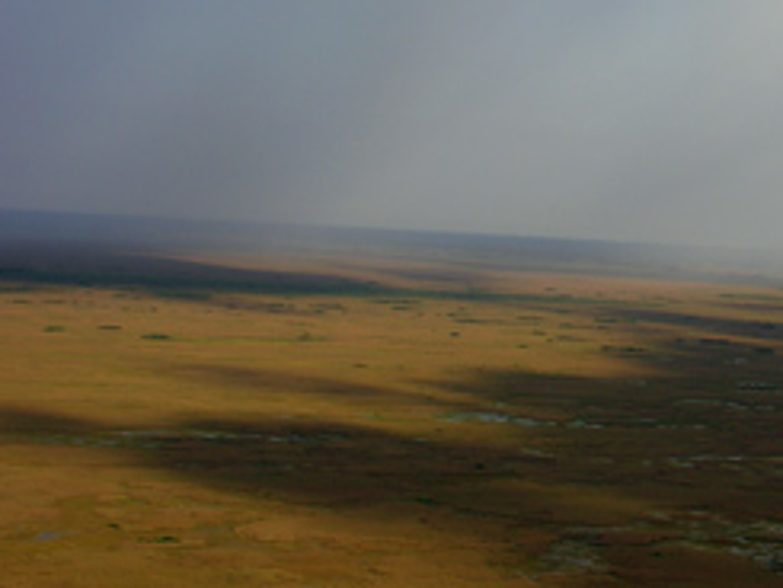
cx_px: 821
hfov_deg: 18.6
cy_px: 112
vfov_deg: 14.4
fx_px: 2308
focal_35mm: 102
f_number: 5.3
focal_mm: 11.8
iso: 50
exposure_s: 1/190
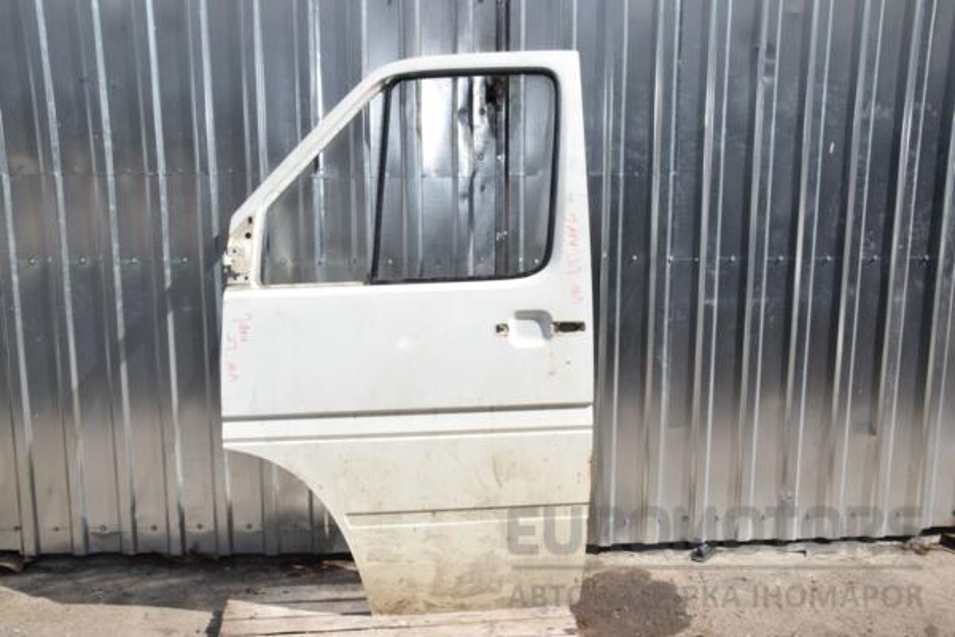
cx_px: 478
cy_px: 318
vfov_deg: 36.9
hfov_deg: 53.1
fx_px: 955
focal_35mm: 36
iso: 800
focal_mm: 24
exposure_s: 1/200
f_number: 25
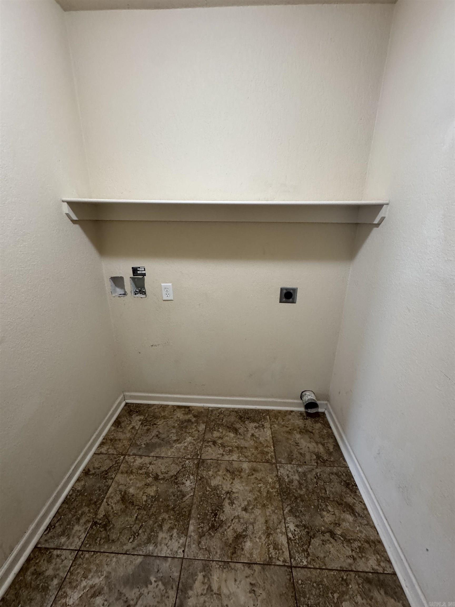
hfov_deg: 85.7
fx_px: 245
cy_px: 304
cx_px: 228
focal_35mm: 14
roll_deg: +0.0
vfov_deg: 102.1
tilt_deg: -18.9
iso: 320
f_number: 2.2
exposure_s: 1/60
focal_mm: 2.22
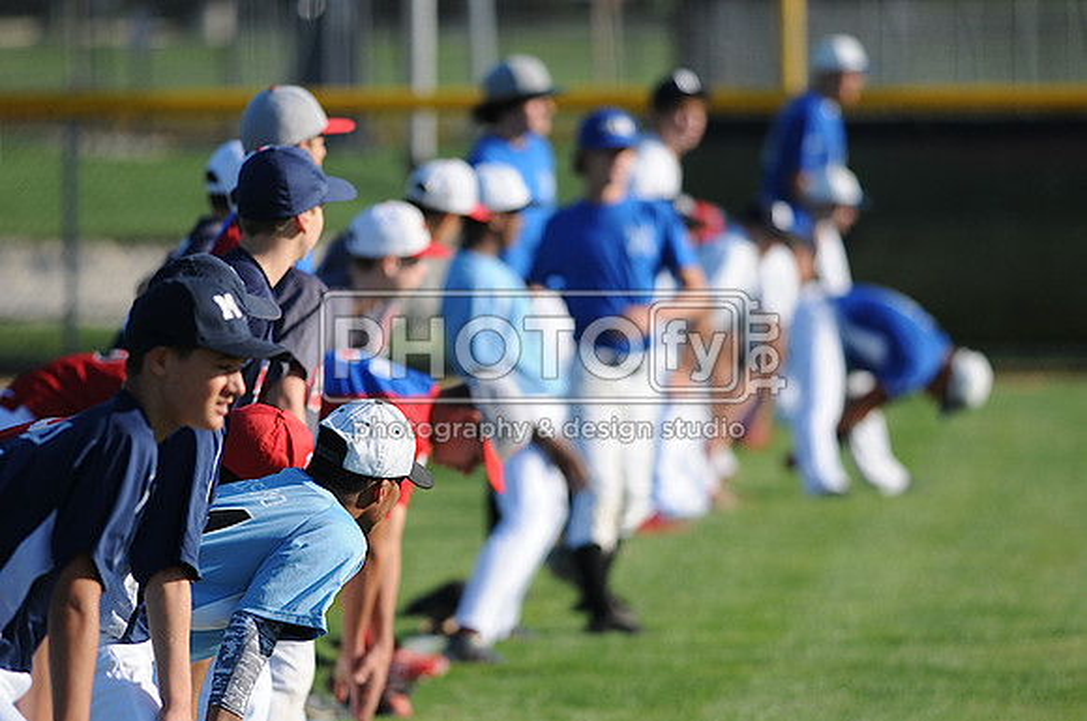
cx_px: 544
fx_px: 13568
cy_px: 360
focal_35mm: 450
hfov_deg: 4.6
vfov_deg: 3.0
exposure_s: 1/1250
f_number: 4
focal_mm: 300
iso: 200
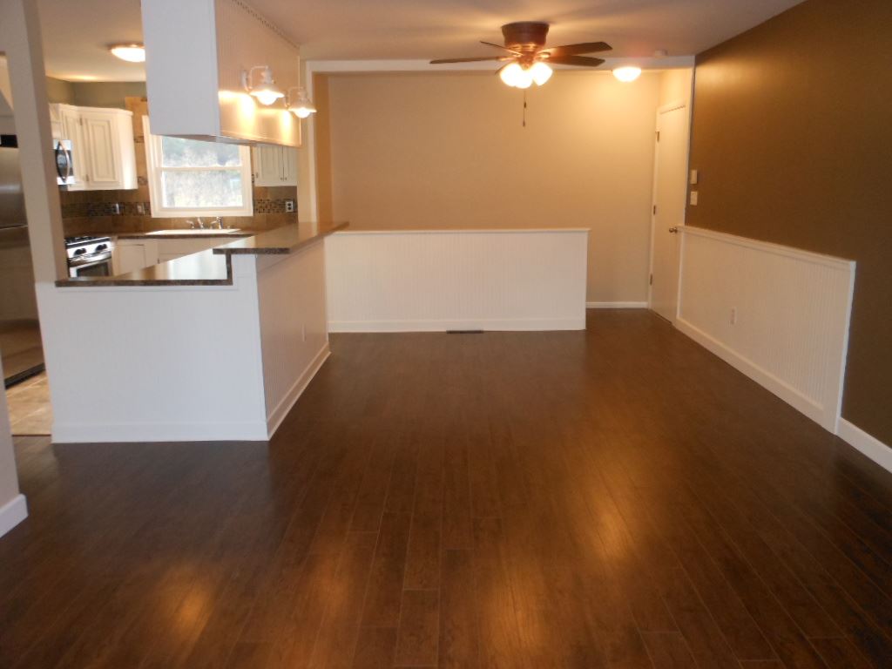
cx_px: 446
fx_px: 722
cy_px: 334
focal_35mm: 28
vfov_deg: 49.7
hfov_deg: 63.4
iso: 320
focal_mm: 5
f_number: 3.7
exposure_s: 1/25
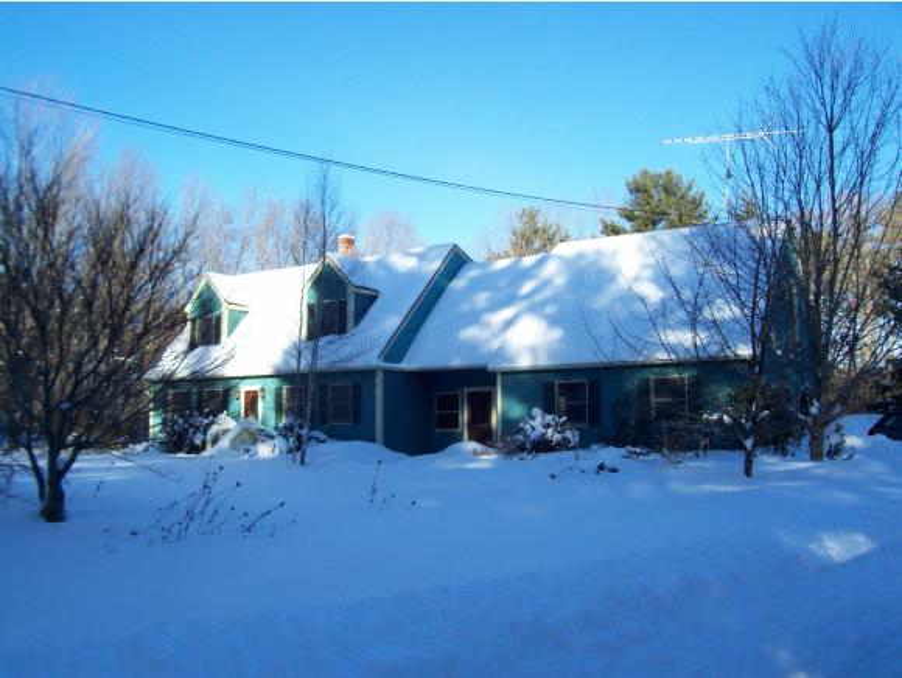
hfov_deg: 53.9
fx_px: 887
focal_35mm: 34
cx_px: 451
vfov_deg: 41.8
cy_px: 339
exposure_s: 1/234
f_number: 5.1
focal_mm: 5.6
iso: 80
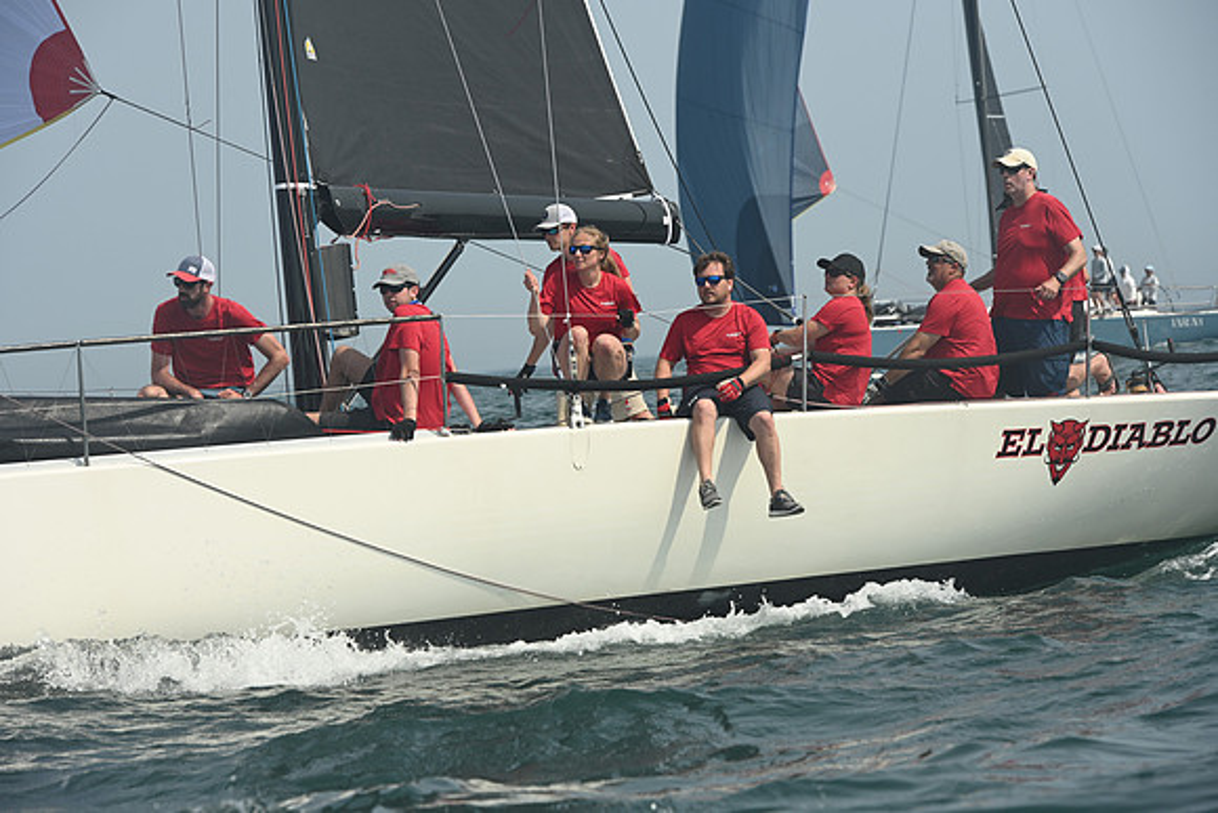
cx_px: 609
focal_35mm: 165
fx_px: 5584
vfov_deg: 8.3
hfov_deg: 12.4
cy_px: 406
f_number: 8
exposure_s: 1/1250
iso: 320
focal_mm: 165
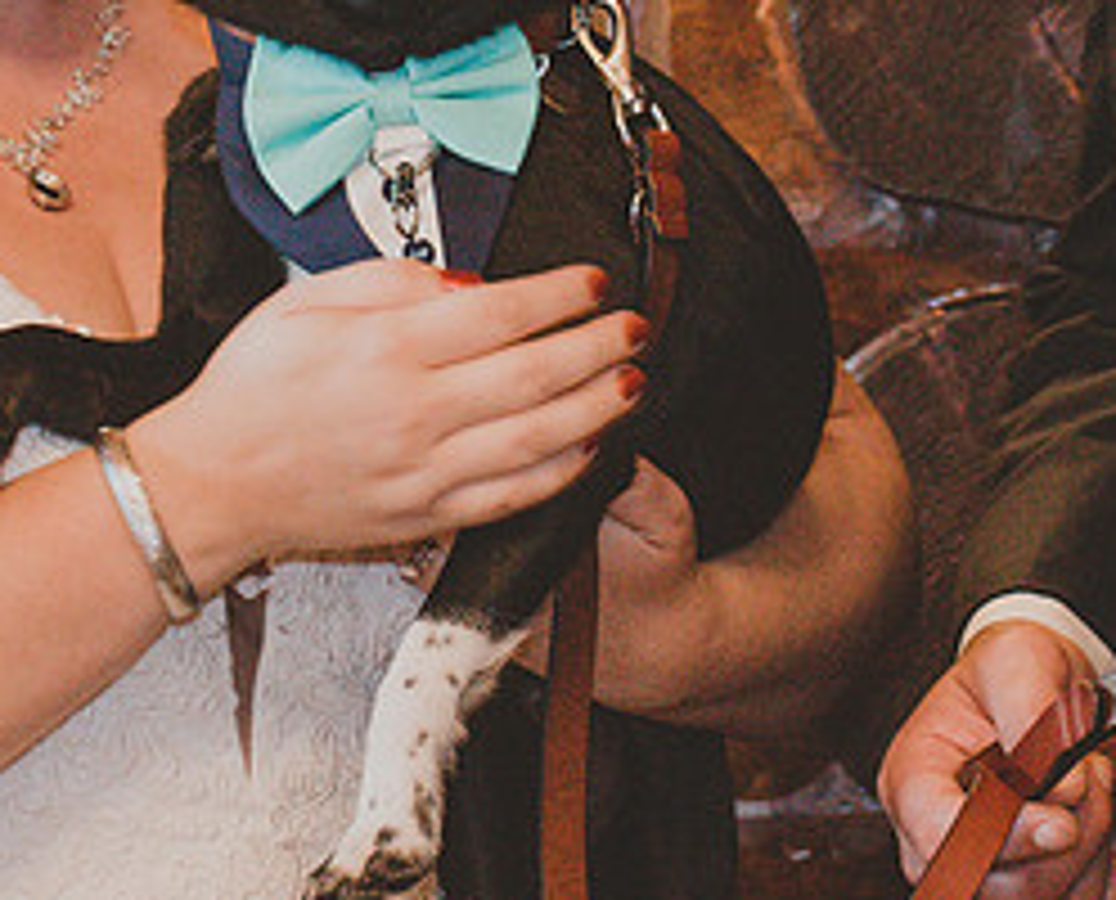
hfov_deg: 6.7
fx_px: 9476
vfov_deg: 5.4
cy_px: 108
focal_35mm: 286
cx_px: 187
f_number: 4.8
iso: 5000
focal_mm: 75
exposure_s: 1/60
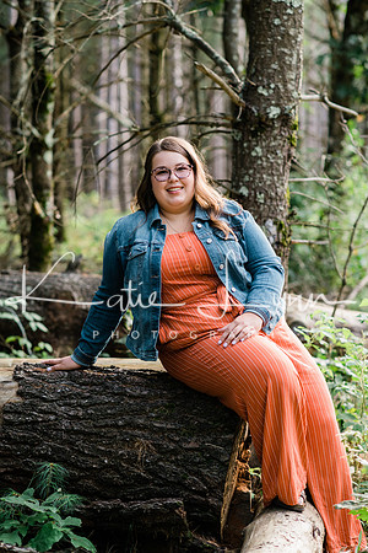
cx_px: 184
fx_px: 1303
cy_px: 276
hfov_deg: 16.1
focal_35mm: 85
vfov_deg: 23.9
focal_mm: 85
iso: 500
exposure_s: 1/250
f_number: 2.8
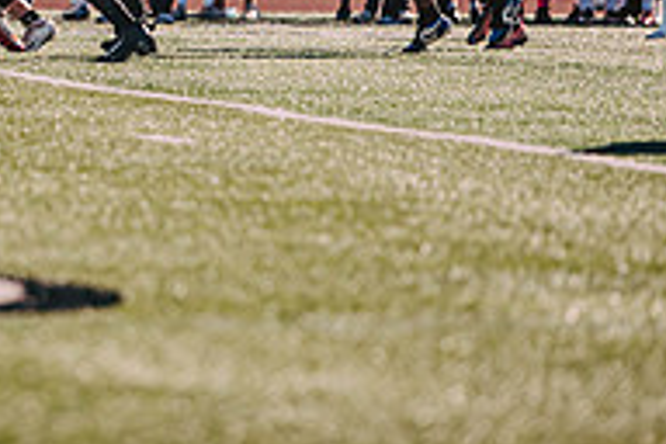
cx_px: -135
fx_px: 8121
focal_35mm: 439
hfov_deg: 4.7
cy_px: -182
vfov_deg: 3.1
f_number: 3.2
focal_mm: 145
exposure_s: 1/3200
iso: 250
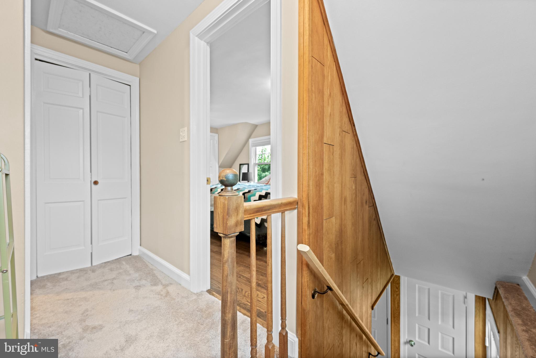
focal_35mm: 14
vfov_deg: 81.2
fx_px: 208
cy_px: 179
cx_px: 268
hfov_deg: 104.3
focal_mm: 14
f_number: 5.6
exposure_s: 1/8
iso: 1000
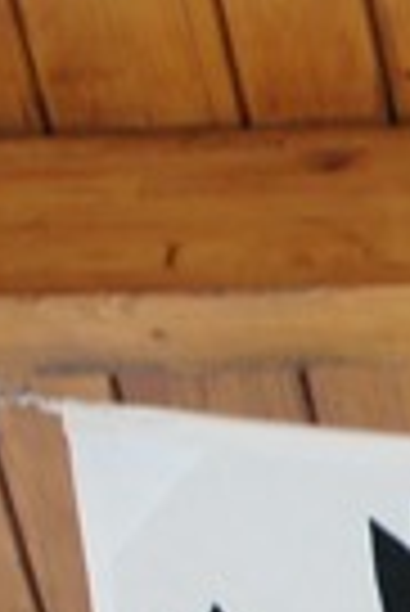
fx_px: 4977
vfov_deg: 6.8
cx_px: 1221
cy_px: 1154
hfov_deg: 4.5
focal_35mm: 292
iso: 500
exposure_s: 1/30
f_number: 4
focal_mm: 19
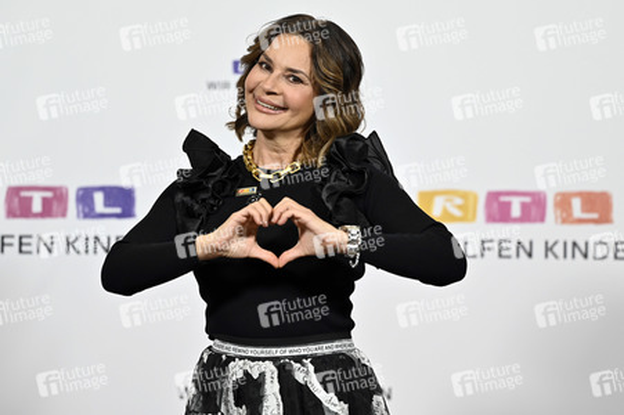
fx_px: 1628
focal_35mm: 94
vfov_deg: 14.5
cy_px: 208
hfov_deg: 21.7
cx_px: 312
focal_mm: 94
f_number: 2.8
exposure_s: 1/640
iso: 1000
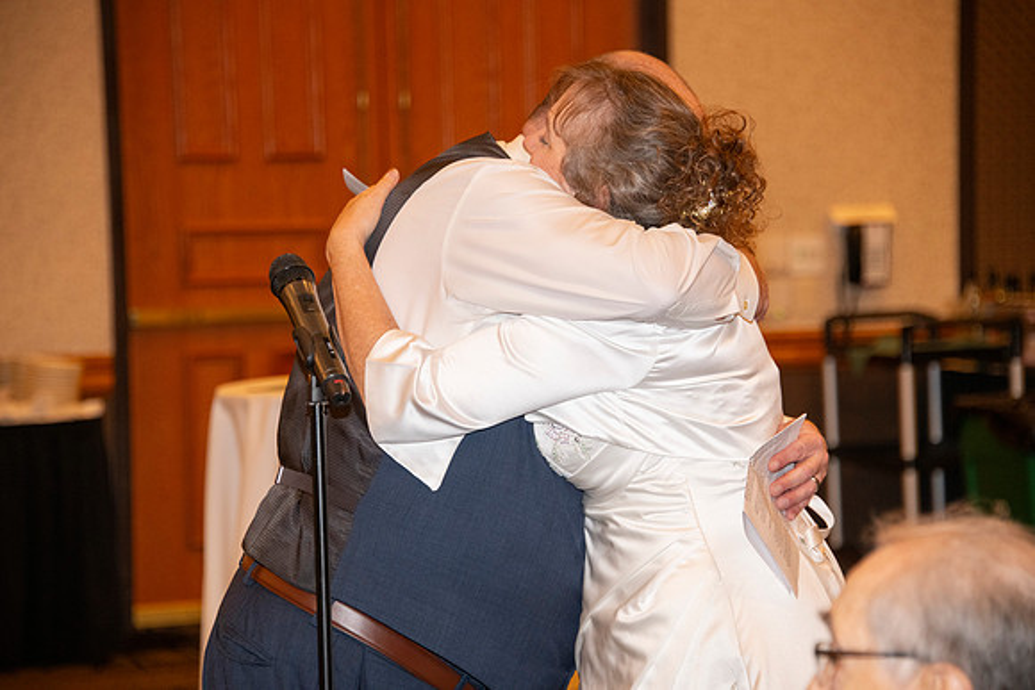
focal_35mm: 160
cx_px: 518
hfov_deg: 12.8
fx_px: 4601
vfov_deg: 8.6
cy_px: 345
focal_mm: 160
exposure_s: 1/60
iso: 2000
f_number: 5.6
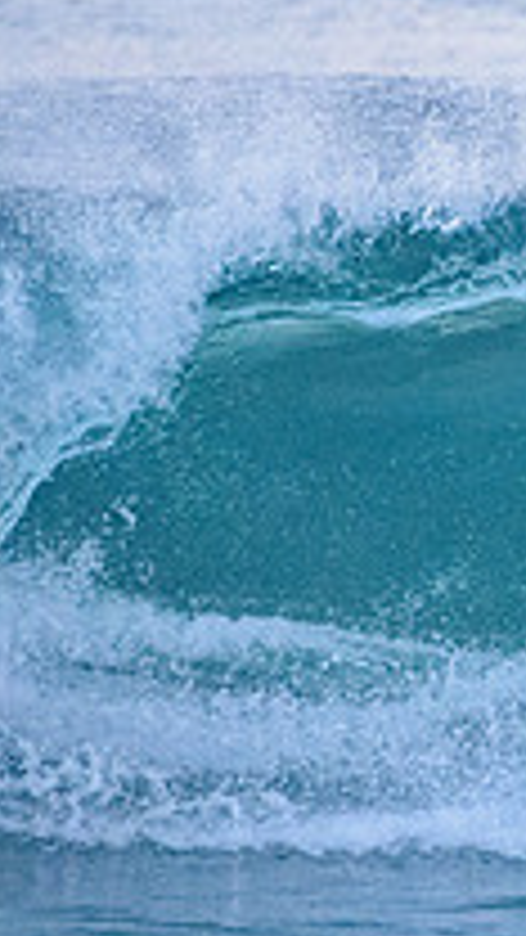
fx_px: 36276
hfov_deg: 0.8
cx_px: 1039
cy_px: 538
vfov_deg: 1.5
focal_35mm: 1463
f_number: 5.6
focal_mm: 500
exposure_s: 1/500
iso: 6400
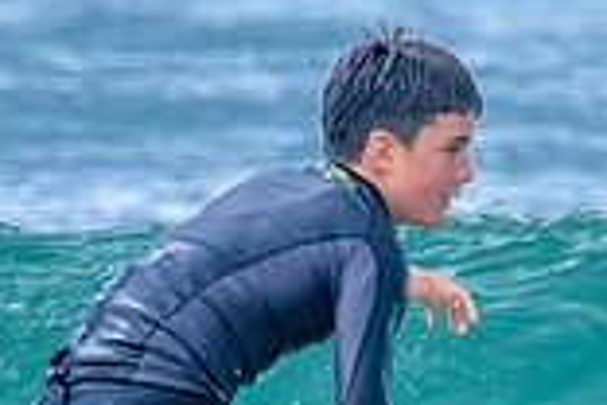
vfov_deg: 0.5
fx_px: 48202
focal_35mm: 2859
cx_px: 565
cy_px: 491
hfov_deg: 0.7
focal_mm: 560
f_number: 8
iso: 2200
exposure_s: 1/2000
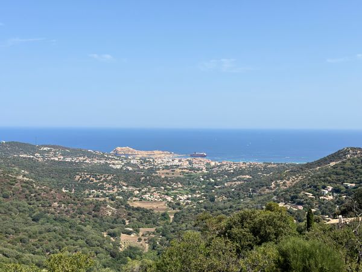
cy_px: 136
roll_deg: -0.6
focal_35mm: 48
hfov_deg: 39.7
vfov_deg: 30.3
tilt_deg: -1.7
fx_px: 502
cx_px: 181
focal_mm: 6.86
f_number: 1.78
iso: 100
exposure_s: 1/7092
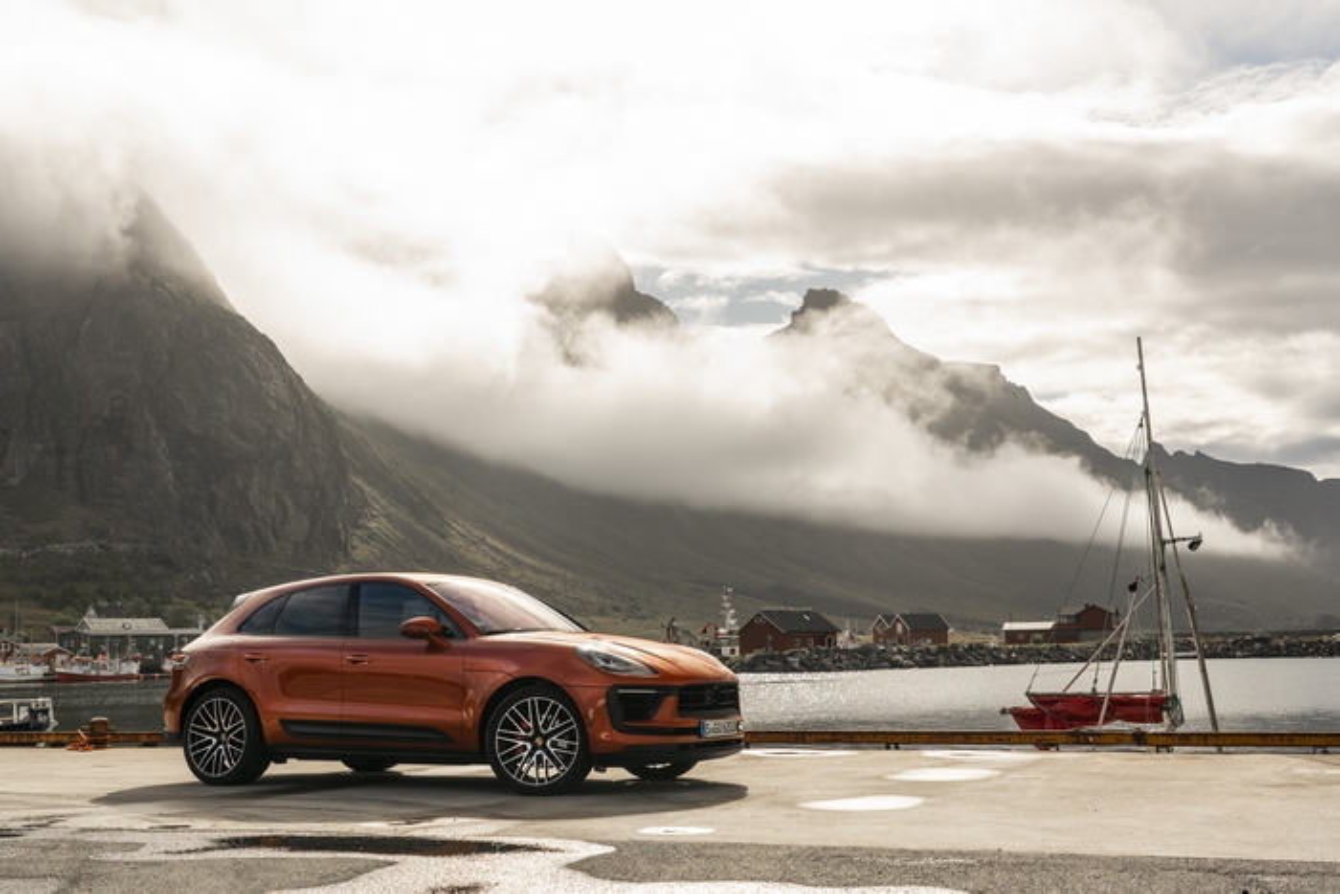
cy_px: 447
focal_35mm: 40
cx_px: 670
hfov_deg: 48.4
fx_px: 1489
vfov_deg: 33.4
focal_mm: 40
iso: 50
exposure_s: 1/125
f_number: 8
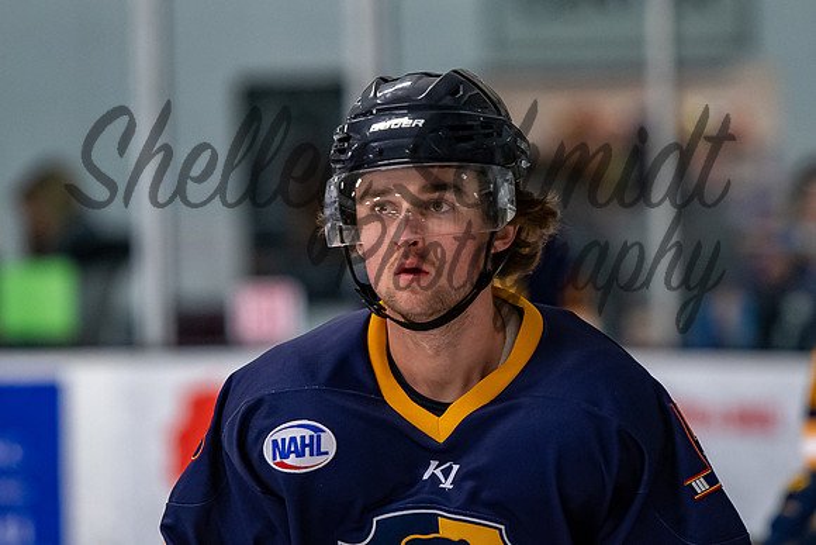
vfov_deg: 3.7
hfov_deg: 5.5
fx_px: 8513
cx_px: 439
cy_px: 210
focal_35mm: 375
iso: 2000
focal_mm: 200
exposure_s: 1/800
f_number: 3.2
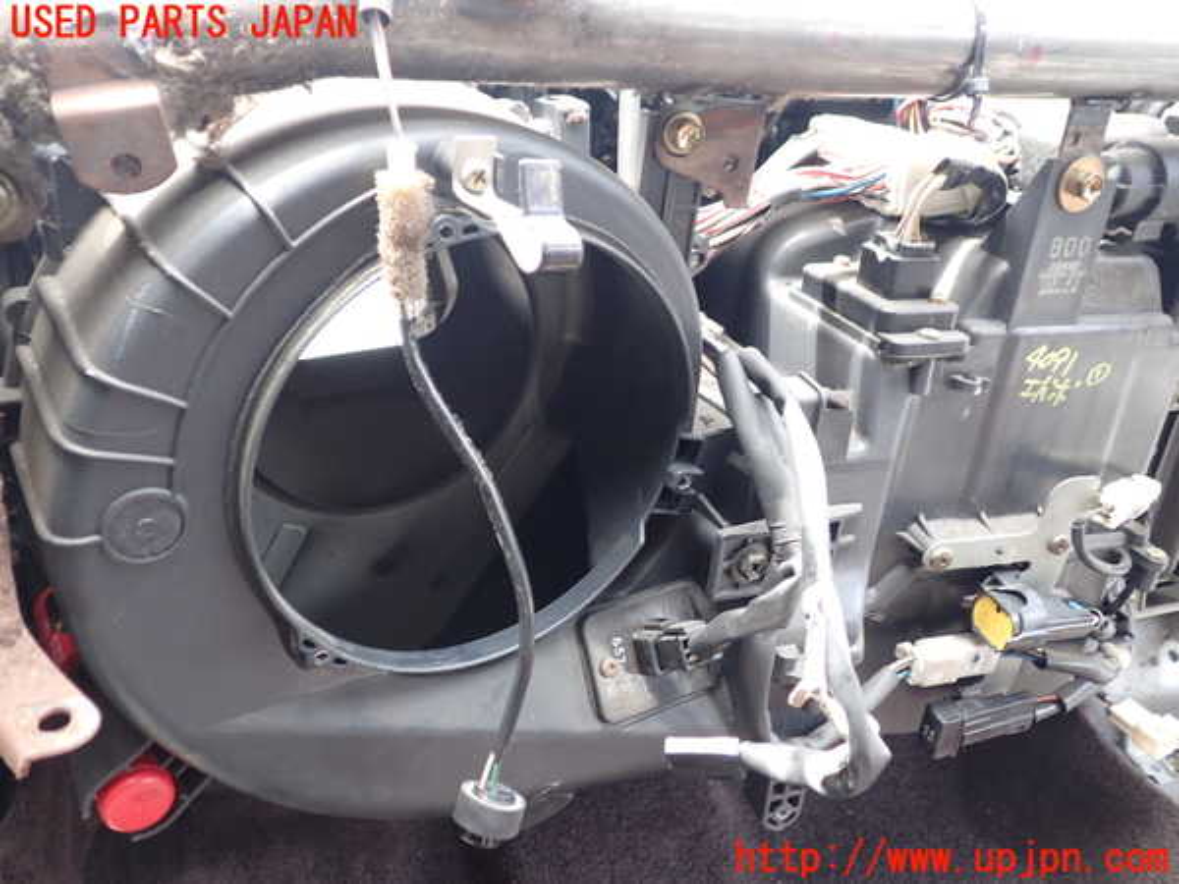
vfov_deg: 46.8
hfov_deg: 60.0
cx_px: 590
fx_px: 1022
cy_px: 442
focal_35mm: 30
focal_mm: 5.4
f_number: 2.3
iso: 200
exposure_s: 1/60
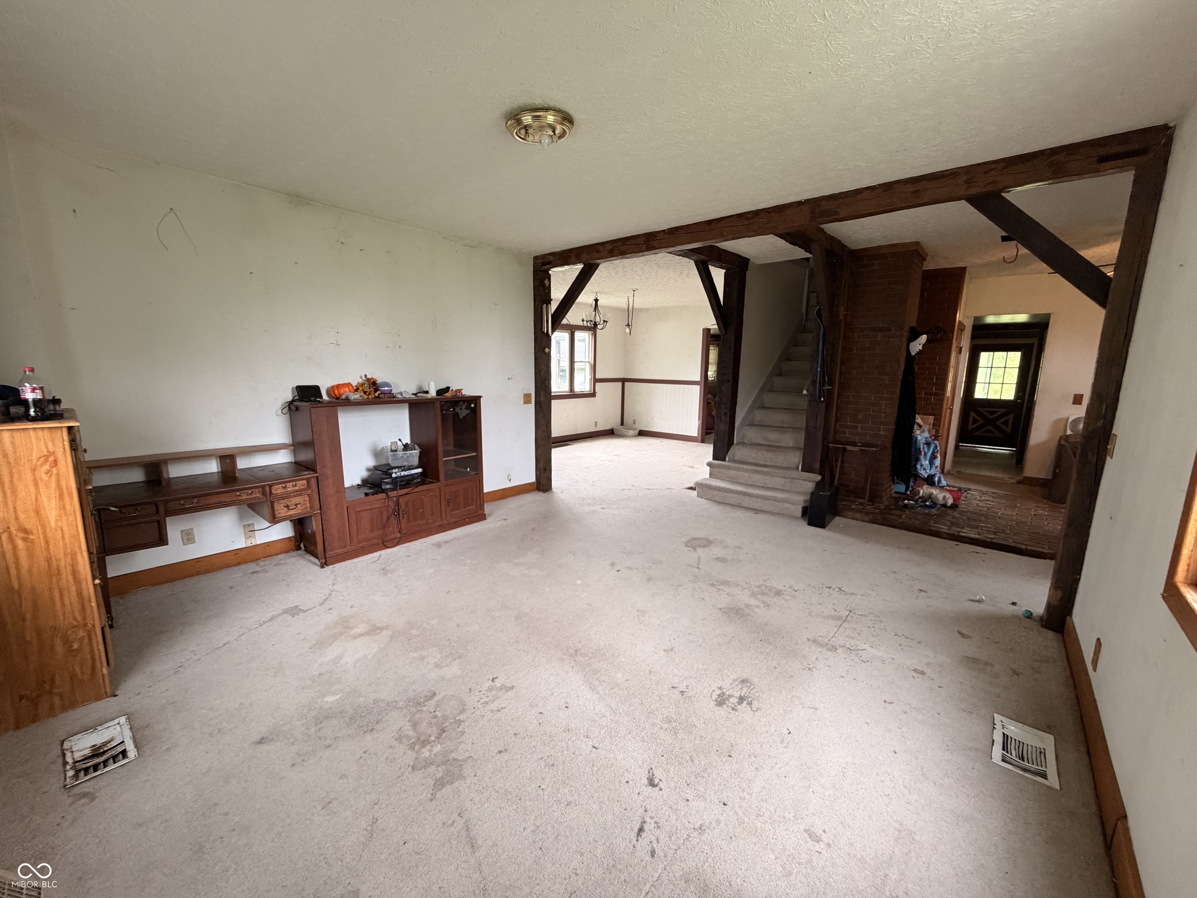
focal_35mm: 14
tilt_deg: -10.2
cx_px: 598
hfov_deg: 102.1
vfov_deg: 85.7
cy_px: 449
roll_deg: -0.2
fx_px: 484
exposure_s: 1/88
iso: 320
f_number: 2.2
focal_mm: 2.22
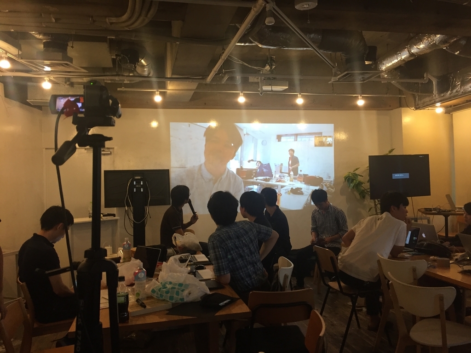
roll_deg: +0.6
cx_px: 236
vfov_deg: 48.2
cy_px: 176
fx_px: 395
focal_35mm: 29
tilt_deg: -0.8
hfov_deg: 61.7
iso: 125
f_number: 2.2
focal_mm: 4.15
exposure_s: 1/30
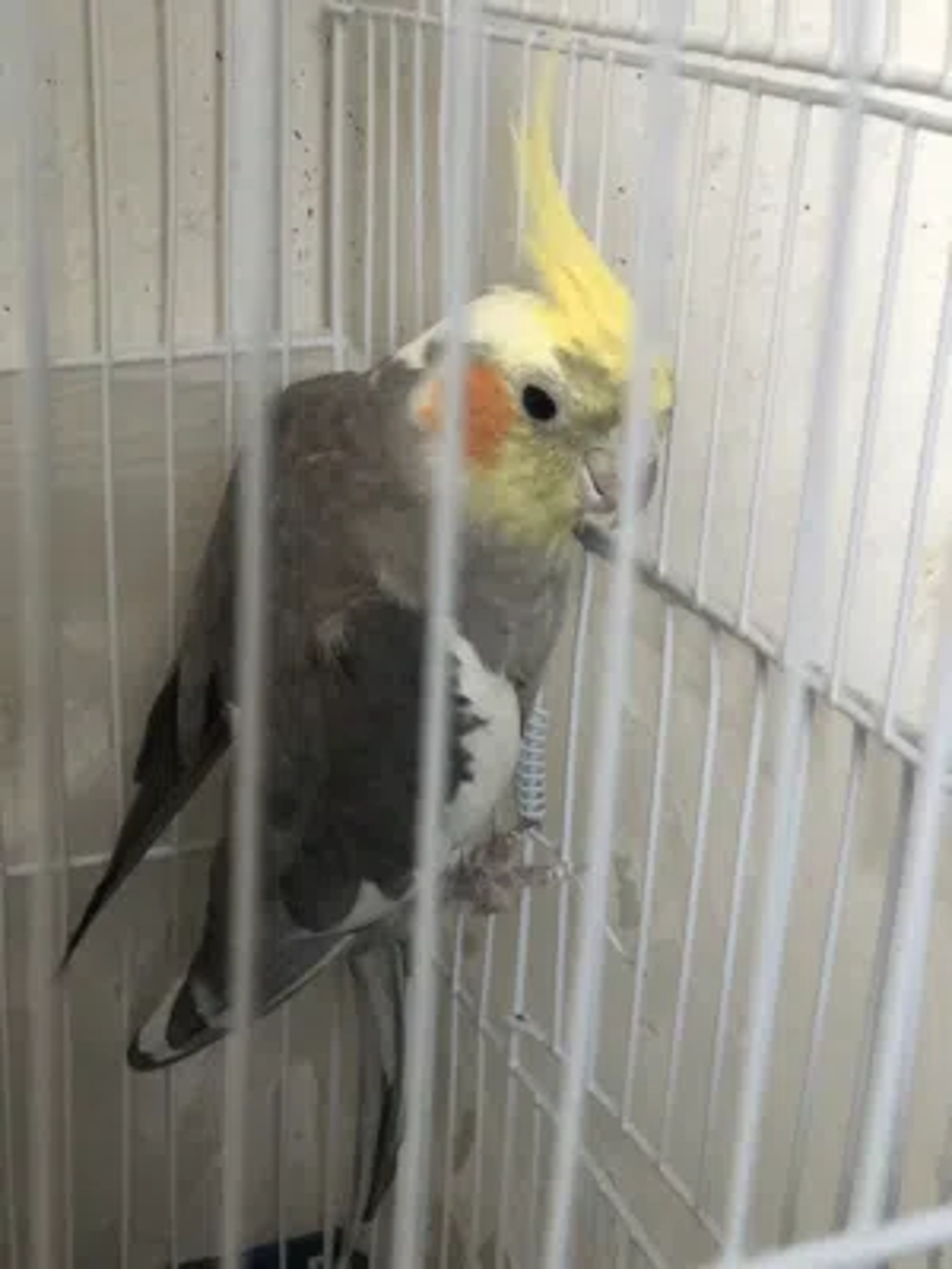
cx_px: 476
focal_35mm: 57
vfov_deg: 33.8
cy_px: 634
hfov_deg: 25.7
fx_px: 2090
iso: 400
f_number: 2.8
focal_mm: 6.6
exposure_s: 1/33
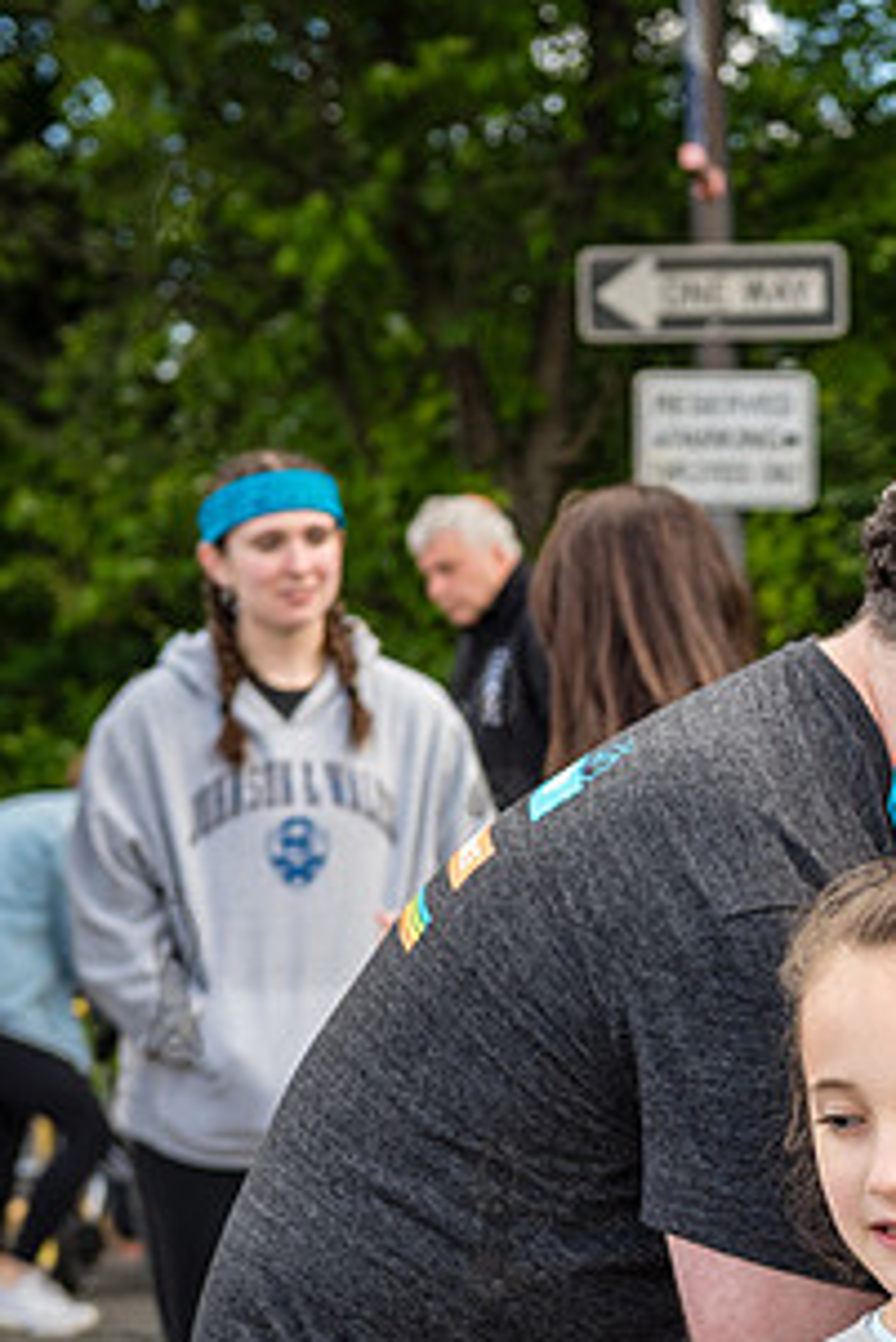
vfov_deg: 17.8
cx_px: 1219
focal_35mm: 114
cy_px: 1004
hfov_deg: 11.7
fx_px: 4251
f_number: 4
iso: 200
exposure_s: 1/320
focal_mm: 50
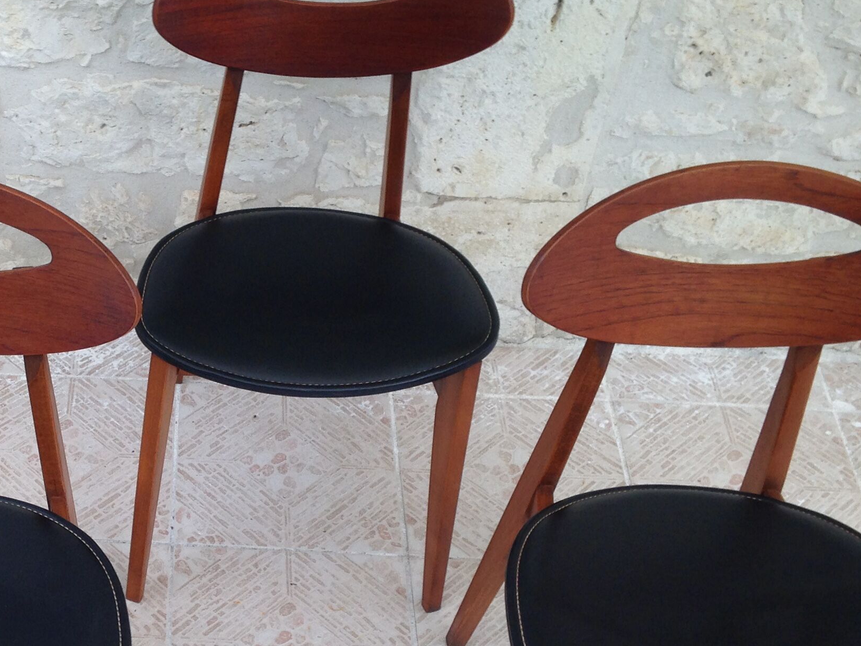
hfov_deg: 28.5
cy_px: 464
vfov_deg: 22.1
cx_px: 132
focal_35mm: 66
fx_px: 1642
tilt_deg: -46.5
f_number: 2.4
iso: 50
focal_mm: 4.12
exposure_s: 1/199
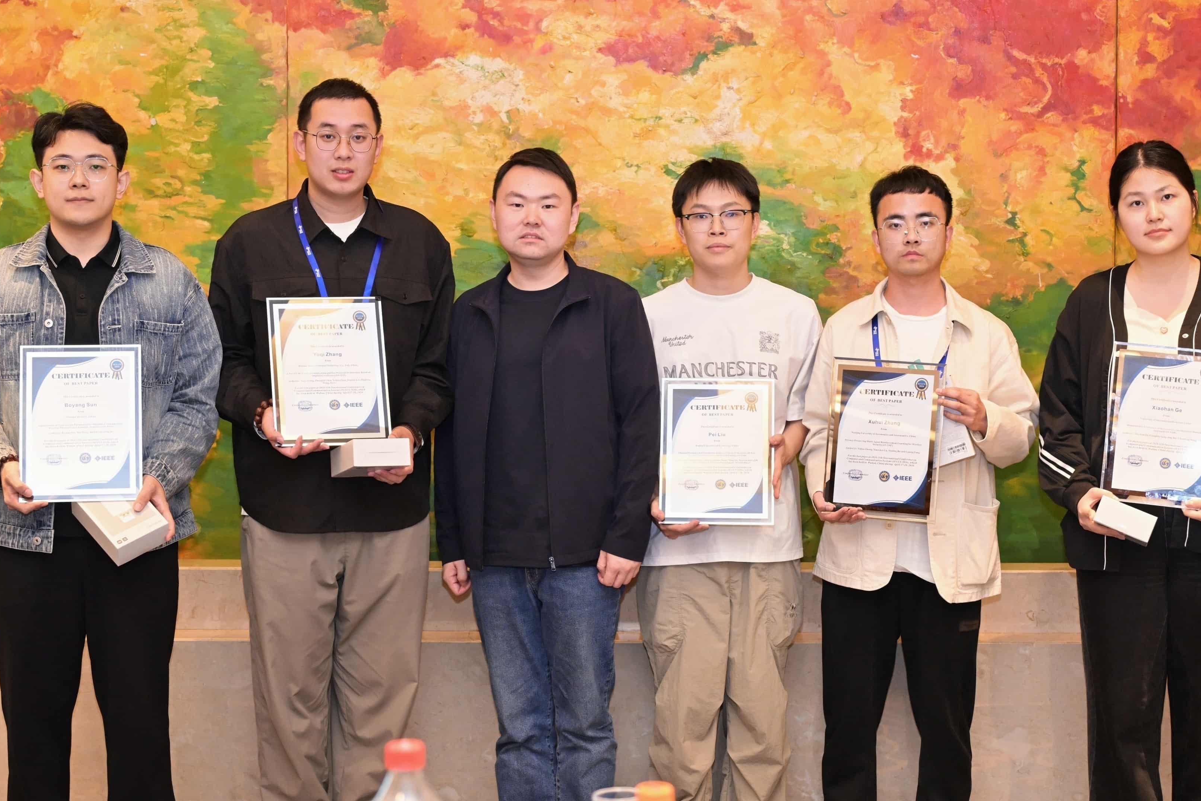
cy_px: 346
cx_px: 611
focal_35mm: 67
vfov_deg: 20.3
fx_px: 2235
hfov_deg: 30.1
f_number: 4
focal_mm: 53
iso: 2000
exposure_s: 1/100
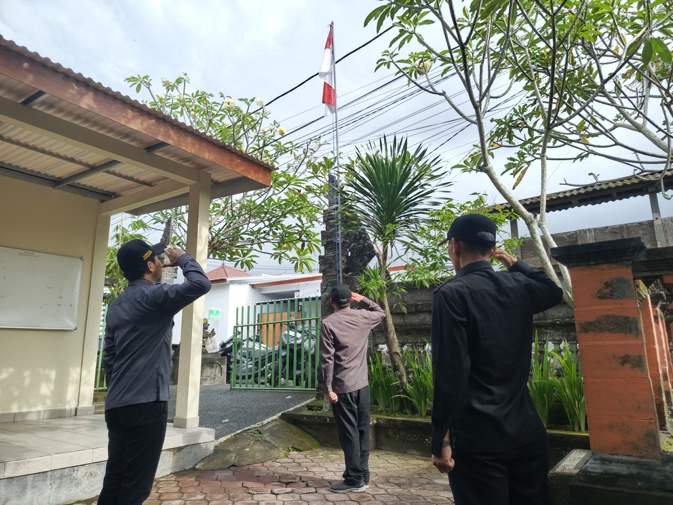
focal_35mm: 24
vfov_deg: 56.8
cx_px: 336
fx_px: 467
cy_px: 252
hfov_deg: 71.6
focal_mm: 5.25
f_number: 1.75
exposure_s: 1/47.7
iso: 50
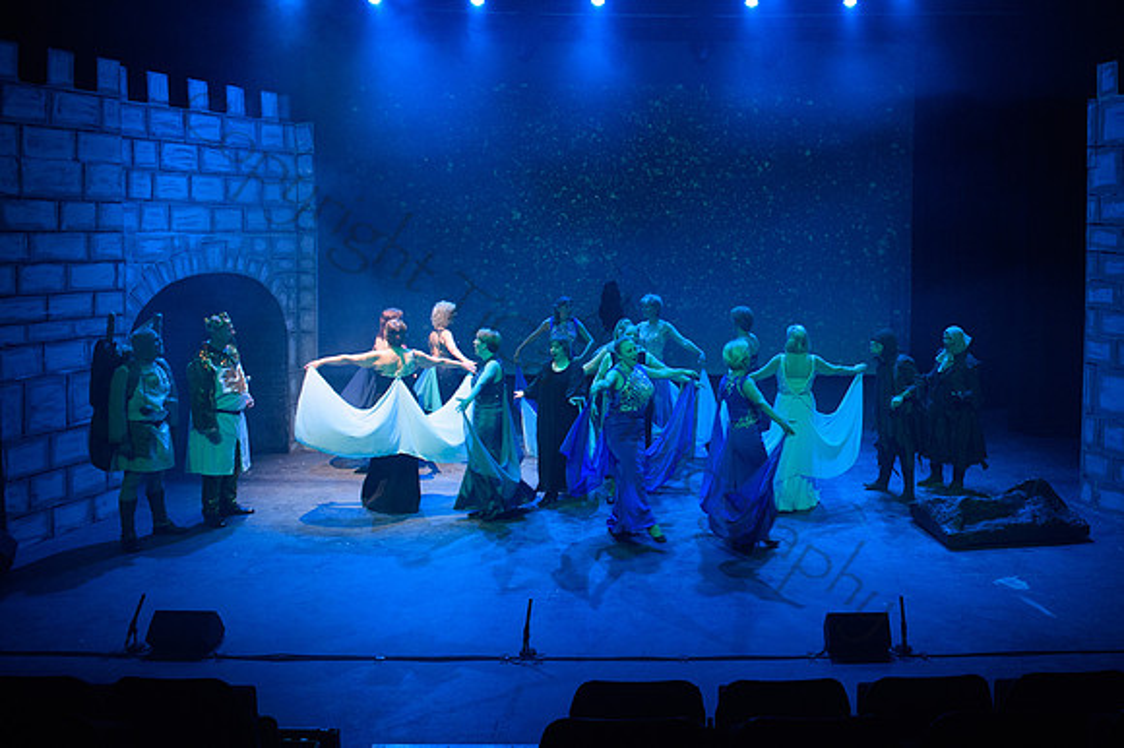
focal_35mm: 31
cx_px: 703
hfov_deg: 59.2
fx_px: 974
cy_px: 282
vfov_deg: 41.7
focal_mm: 24
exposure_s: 1/60
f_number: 3.5
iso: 1000
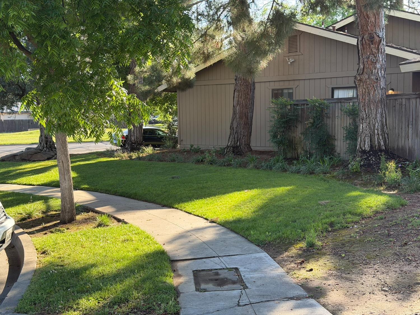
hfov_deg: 39.7
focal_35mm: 48
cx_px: 210
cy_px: 158
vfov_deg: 30.3
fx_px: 582
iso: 80
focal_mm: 6.76
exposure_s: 1/527
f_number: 1.78
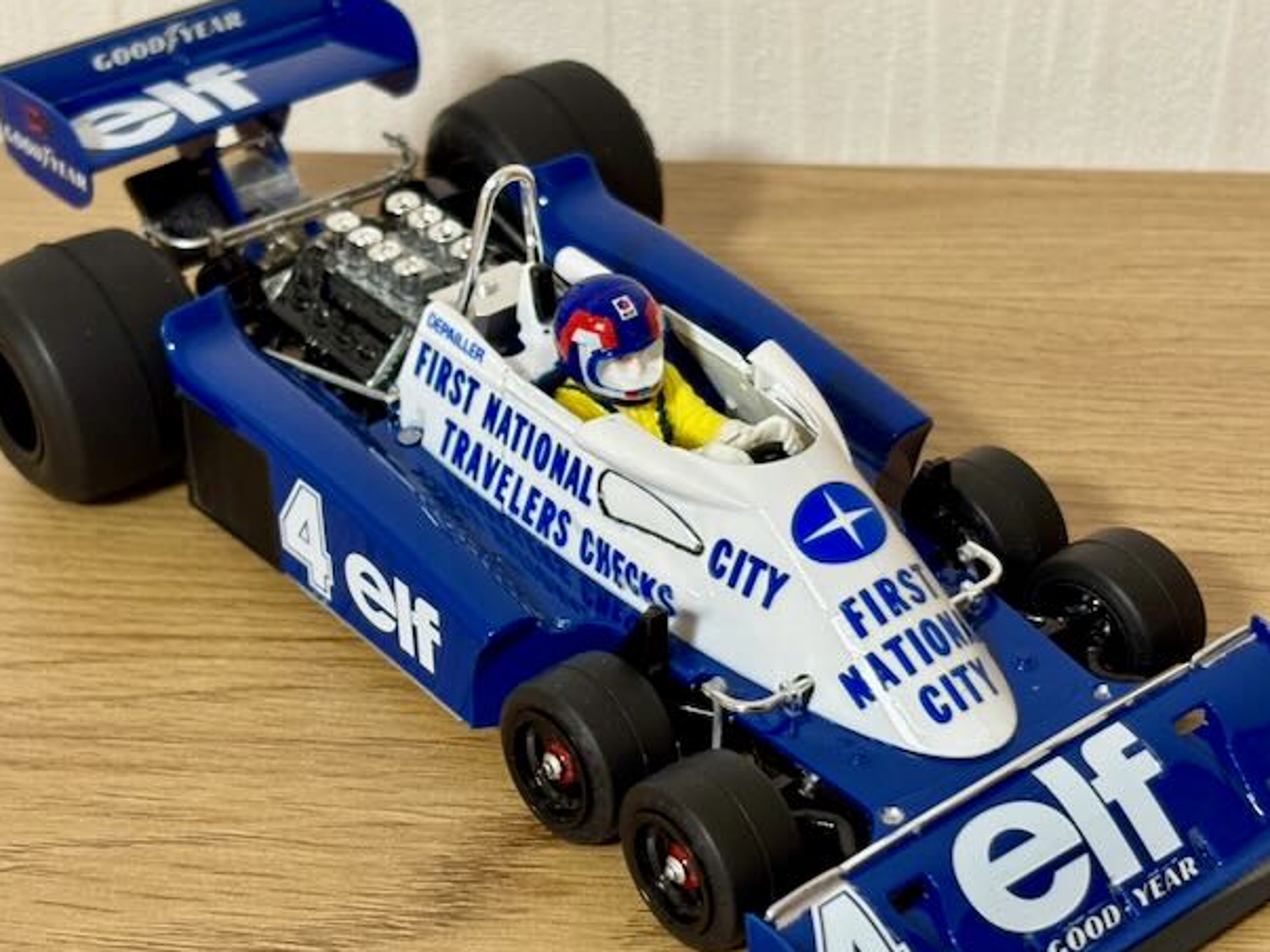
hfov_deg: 28.2
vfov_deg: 21.3
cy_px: 510
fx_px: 2531
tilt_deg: -34.3
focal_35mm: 69
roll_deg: +3.0
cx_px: 636
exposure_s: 1/60
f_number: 1.6
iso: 125
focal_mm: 5.96
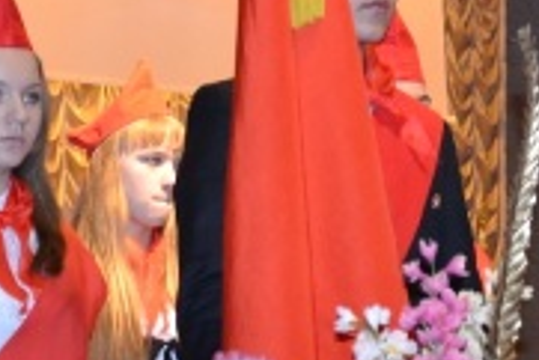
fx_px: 2808
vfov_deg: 7.3
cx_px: 244
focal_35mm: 187
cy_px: 97
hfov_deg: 11.0
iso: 3200
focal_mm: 45
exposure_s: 1/60
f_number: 5.3
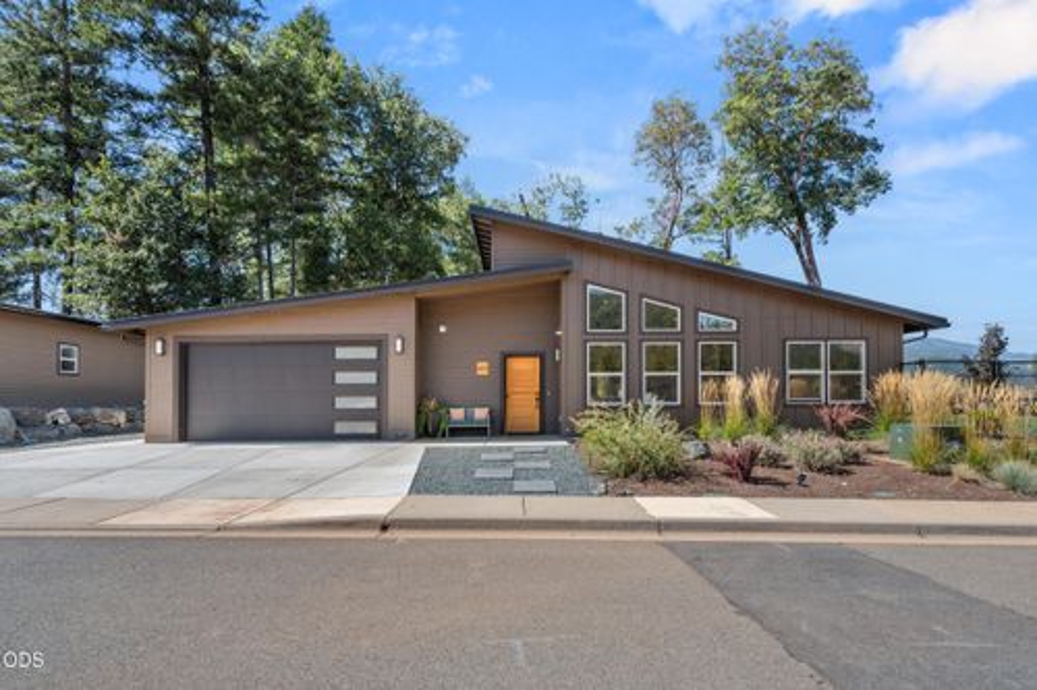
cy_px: 345
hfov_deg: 86.9
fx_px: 547
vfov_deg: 64.5
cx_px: 518
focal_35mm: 19
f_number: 8
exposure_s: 1/1000
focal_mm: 19
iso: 500
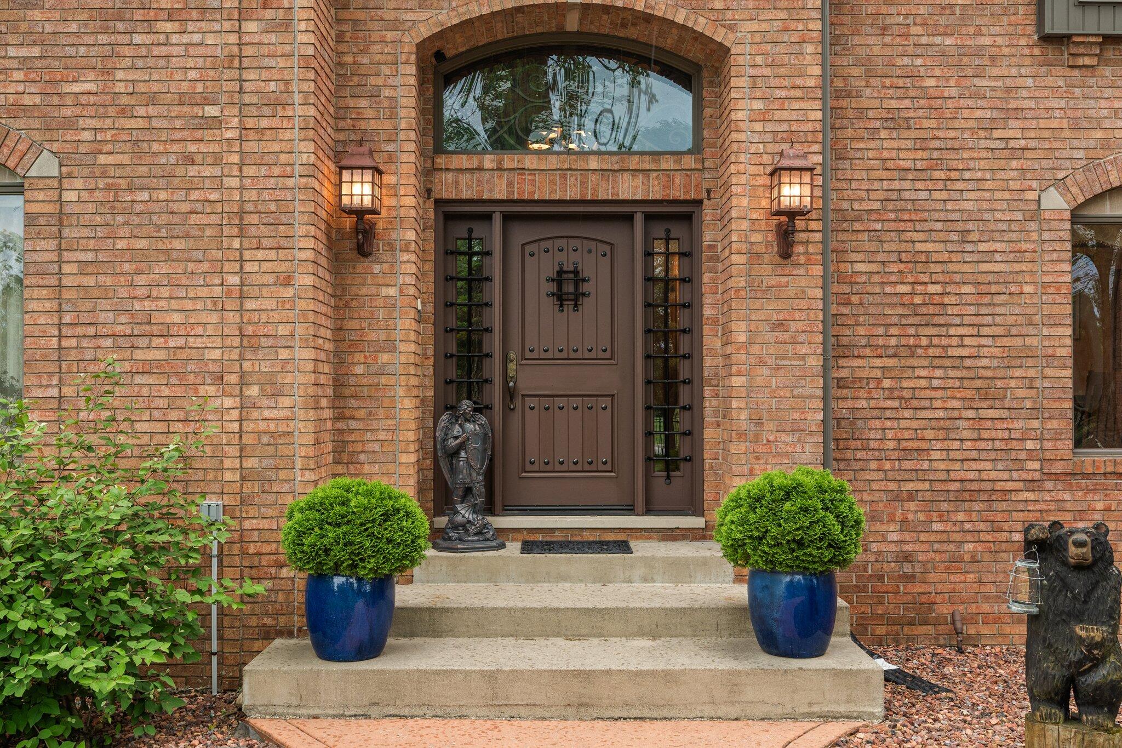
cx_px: 561
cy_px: 374
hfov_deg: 53.1
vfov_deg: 36.9
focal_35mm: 36
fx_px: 1122
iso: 500
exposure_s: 1/60
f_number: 5.6
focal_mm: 24
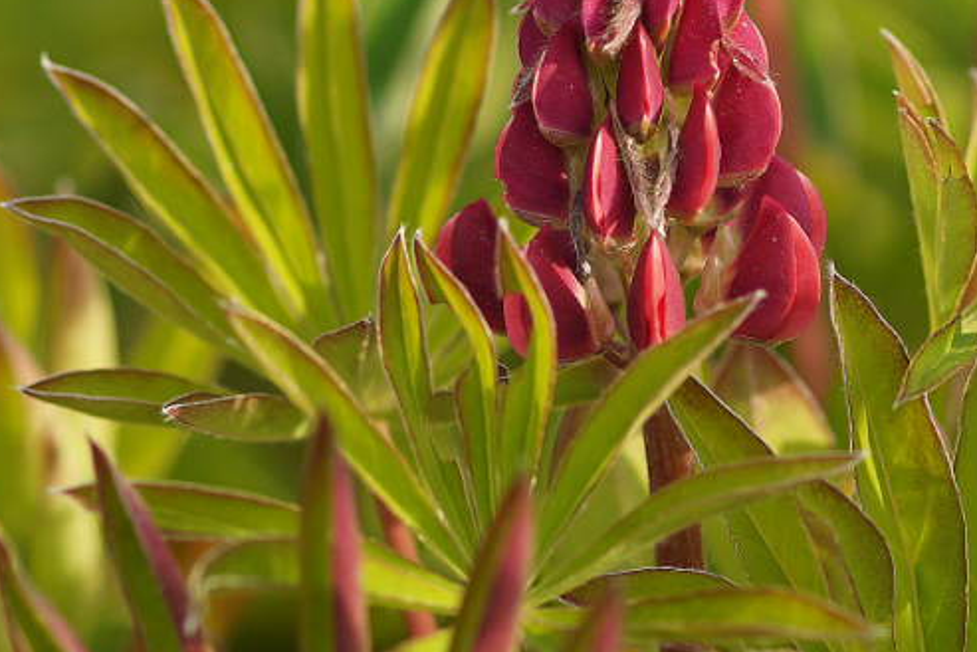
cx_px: 749
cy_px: 163
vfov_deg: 3.8
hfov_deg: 5.6
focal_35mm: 365
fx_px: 9908
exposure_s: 1/400
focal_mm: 100
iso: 100
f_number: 3.2
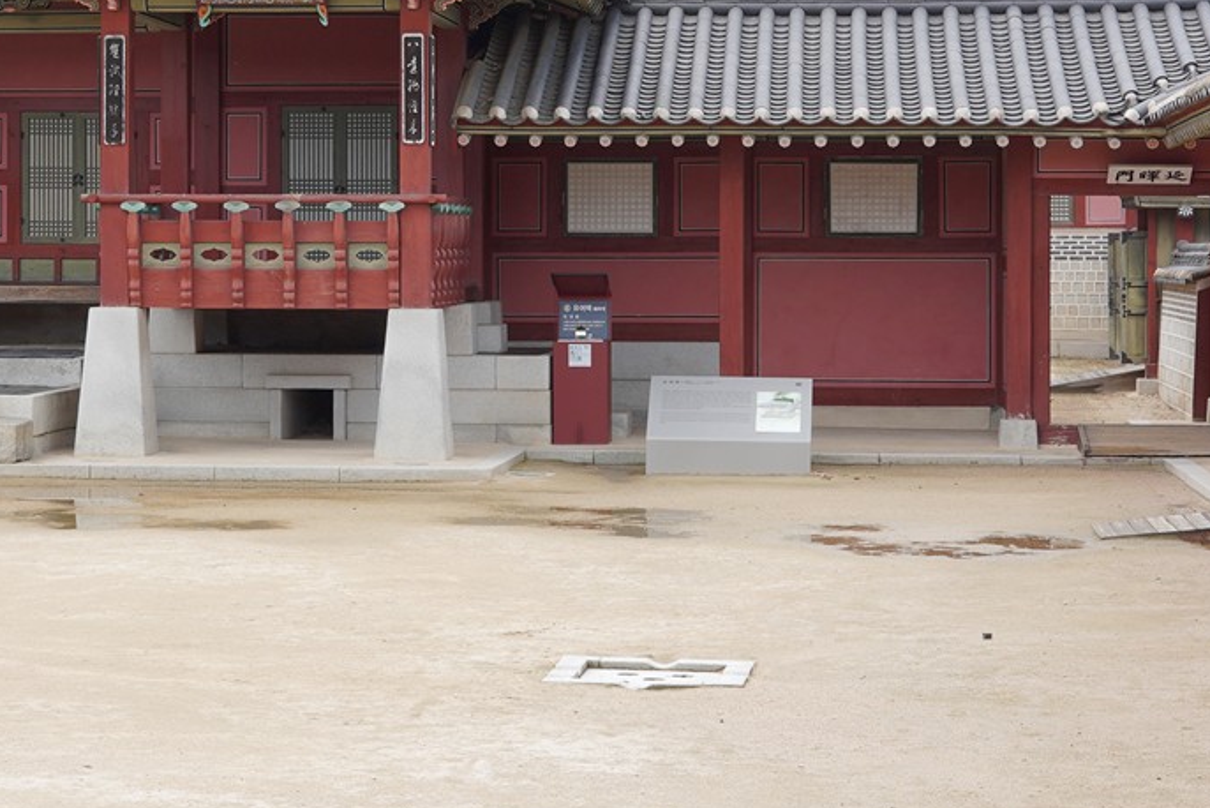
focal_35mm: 102
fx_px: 3430
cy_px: 173
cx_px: 429
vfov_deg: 13.4
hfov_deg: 20.0
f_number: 10
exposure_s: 1/125
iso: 200
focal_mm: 35
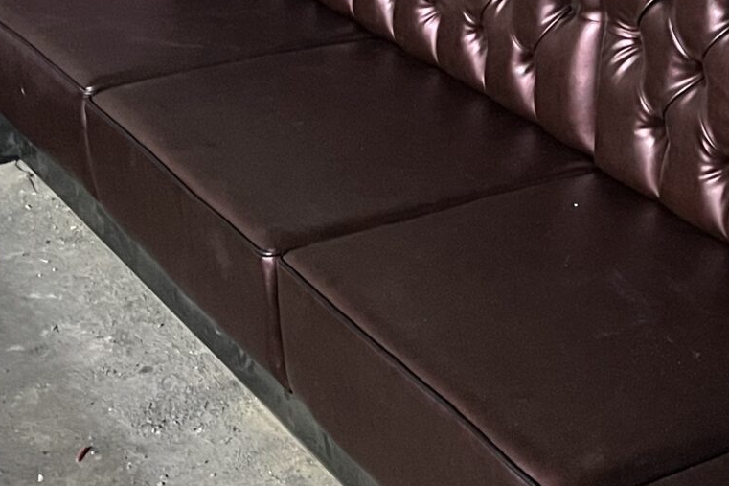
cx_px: 725
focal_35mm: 91
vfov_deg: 14.2
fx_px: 1842
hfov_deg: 21.6
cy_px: -212
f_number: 1.6
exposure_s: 1/33
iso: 640
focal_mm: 5.1
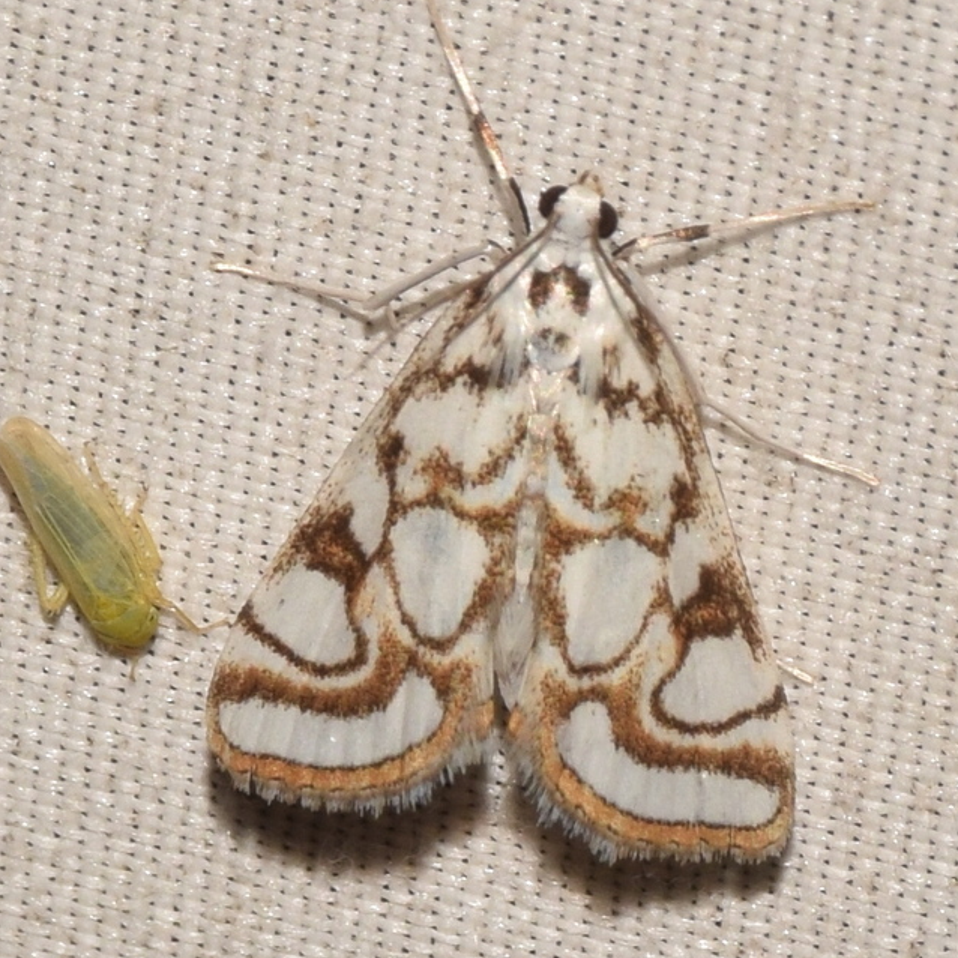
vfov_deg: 6.5
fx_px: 8391
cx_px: 496
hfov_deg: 6.5
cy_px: 479
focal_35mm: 268
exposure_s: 1/160
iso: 125
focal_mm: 140
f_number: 13
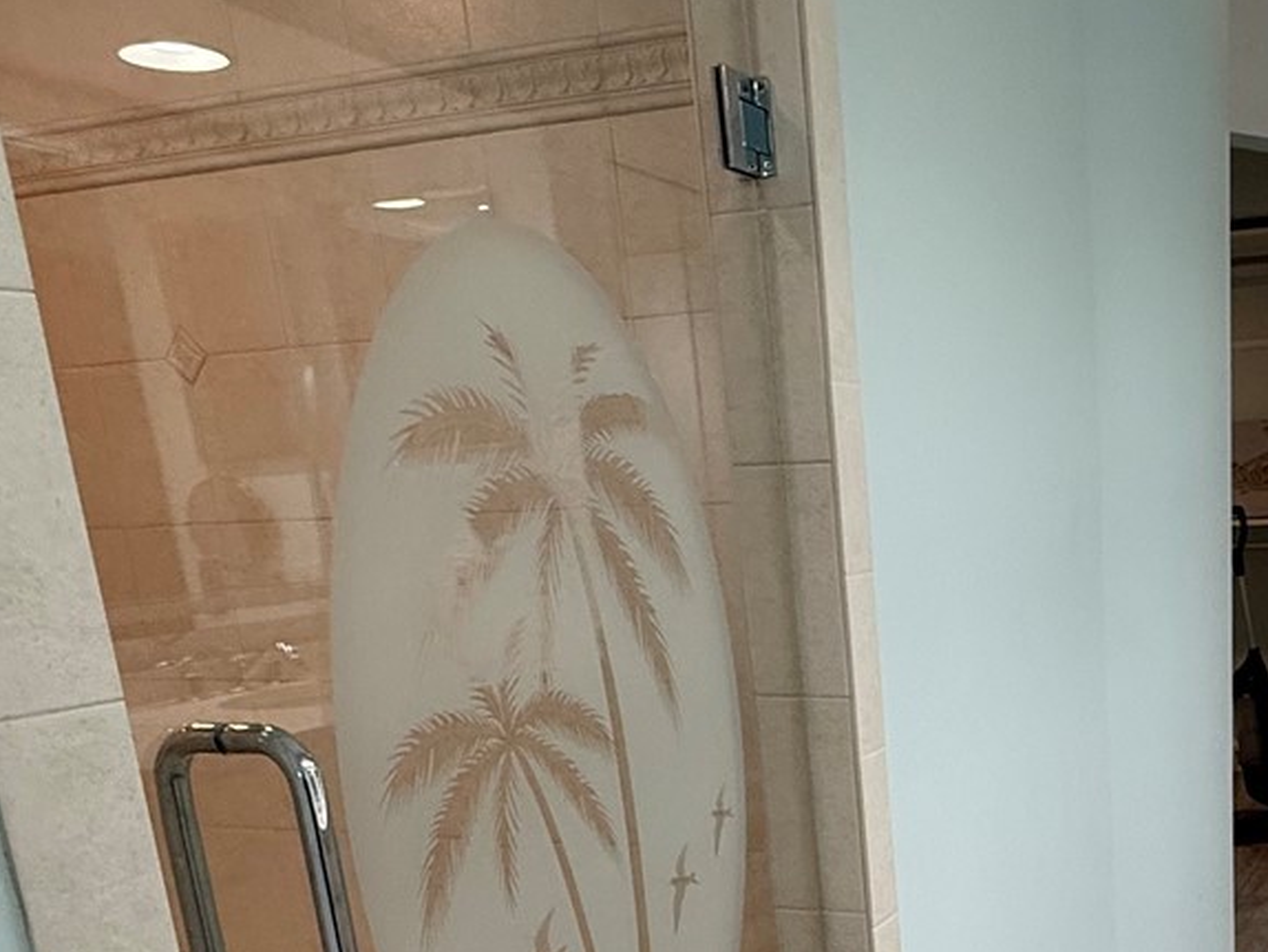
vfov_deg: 34.8
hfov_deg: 44.9
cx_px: 1058
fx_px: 1429
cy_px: 855
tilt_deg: -14.4
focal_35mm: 39
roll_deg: +2.4
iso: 250
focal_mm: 2.22
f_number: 2.2
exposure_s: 1/120
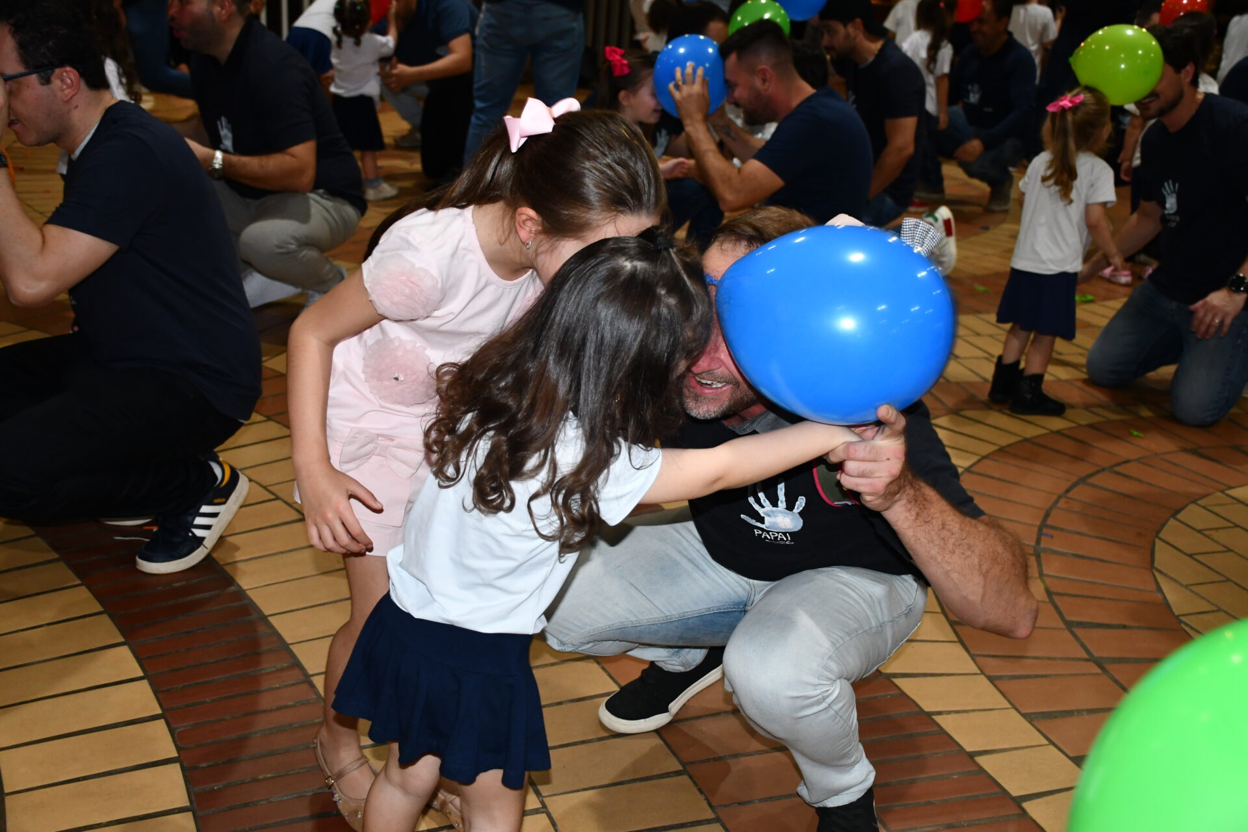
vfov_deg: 33.4
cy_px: 416
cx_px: 624
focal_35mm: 40
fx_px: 1387
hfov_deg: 48.5
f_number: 4
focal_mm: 27
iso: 1400
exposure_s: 1/60
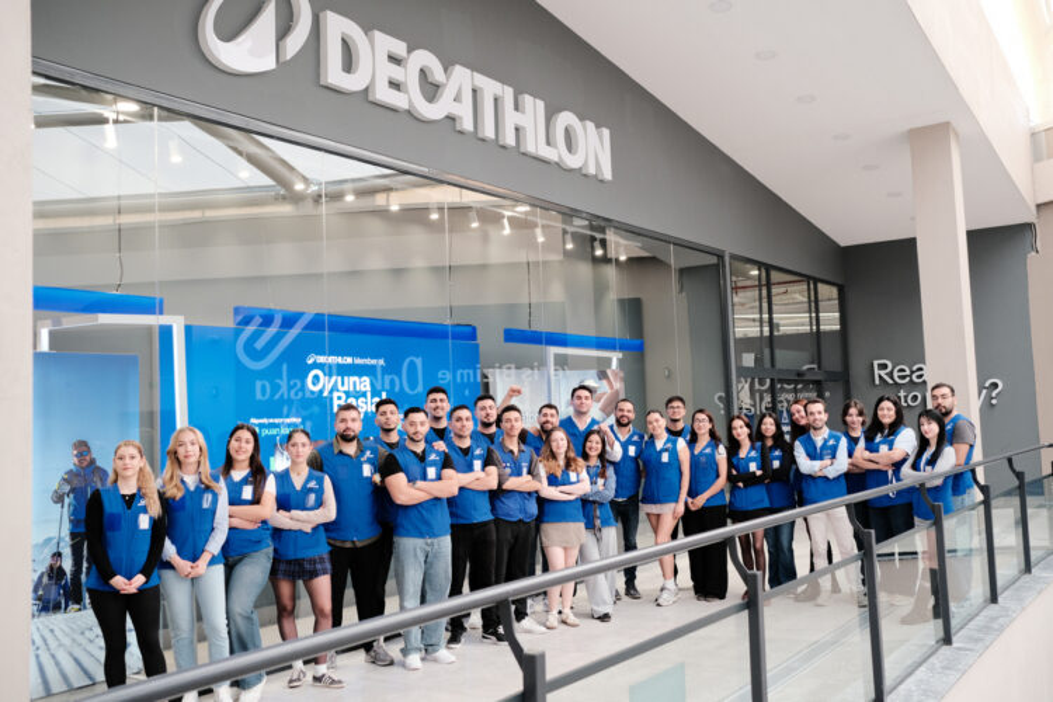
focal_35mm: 35
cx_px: 526
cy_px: 351
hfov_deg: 54.4
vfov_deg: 37.9
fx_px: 1024
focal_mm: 23
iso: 640
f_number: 3.2
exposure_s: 1/125
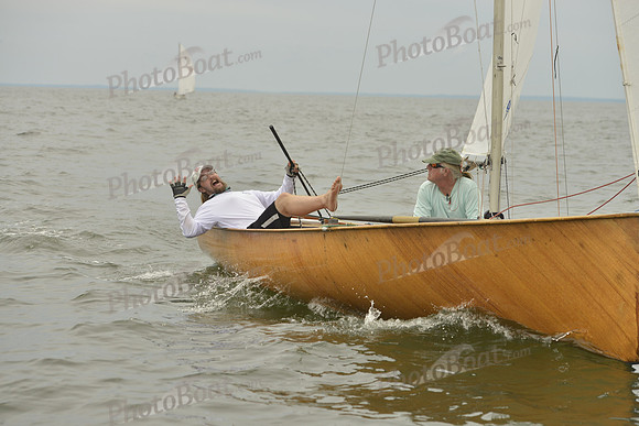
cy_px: 213
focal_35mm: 82
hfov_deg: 24.8
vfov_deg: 16.7
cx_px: 320
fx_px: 1456
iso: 400
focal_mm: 82
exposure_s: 1/2500
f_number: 5.6
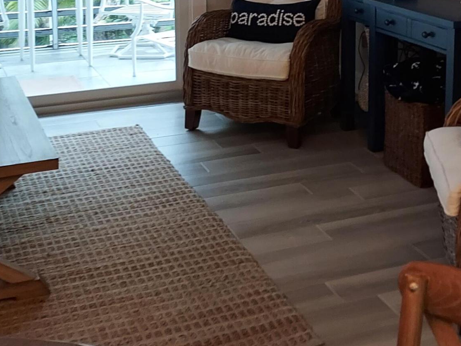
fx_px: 826
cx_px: 294
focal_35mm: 62
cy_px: -22
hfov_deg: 31.0
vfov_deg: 22.5
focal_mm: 4.6
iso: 250
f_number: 1.8
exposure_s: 1/40
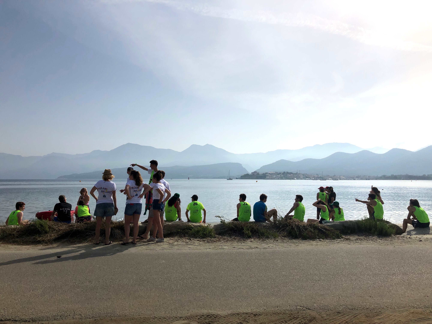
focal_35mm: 28
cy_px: 162
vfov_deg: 49.7
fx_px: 349
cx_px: 216
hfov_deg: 63.4
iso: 25
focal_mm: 4
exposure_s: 1/8000
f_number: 1.8
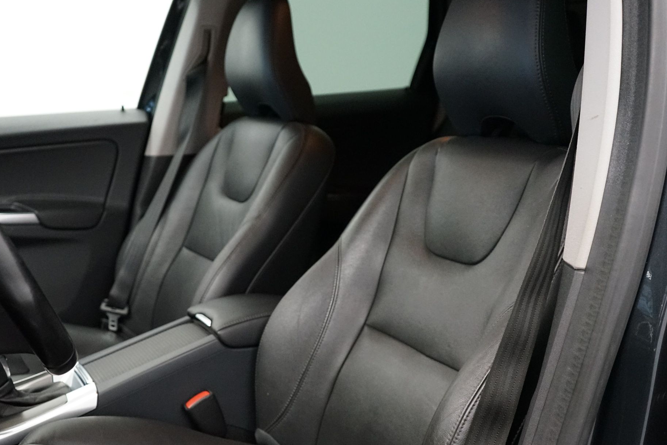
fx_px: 760
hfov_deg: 47.3
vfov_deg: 32.4
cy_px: 296
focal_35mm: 41
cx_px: 299
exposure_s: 1/160
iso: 5000
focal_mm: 30
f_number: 3.5
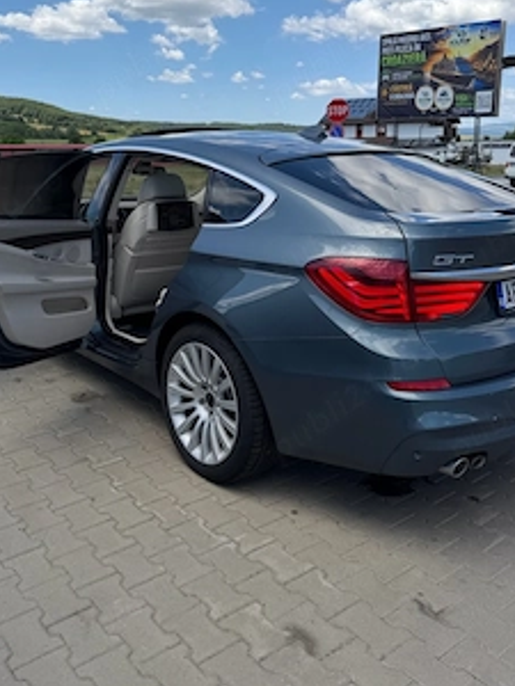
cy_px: 254
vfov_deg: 56.1
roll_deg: +0.1
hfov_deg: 44.0
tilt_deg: -8.2
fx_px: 635
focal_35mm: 32
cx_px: 213
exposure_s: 1/3759
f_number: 1.78
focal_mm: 6.76
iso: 80
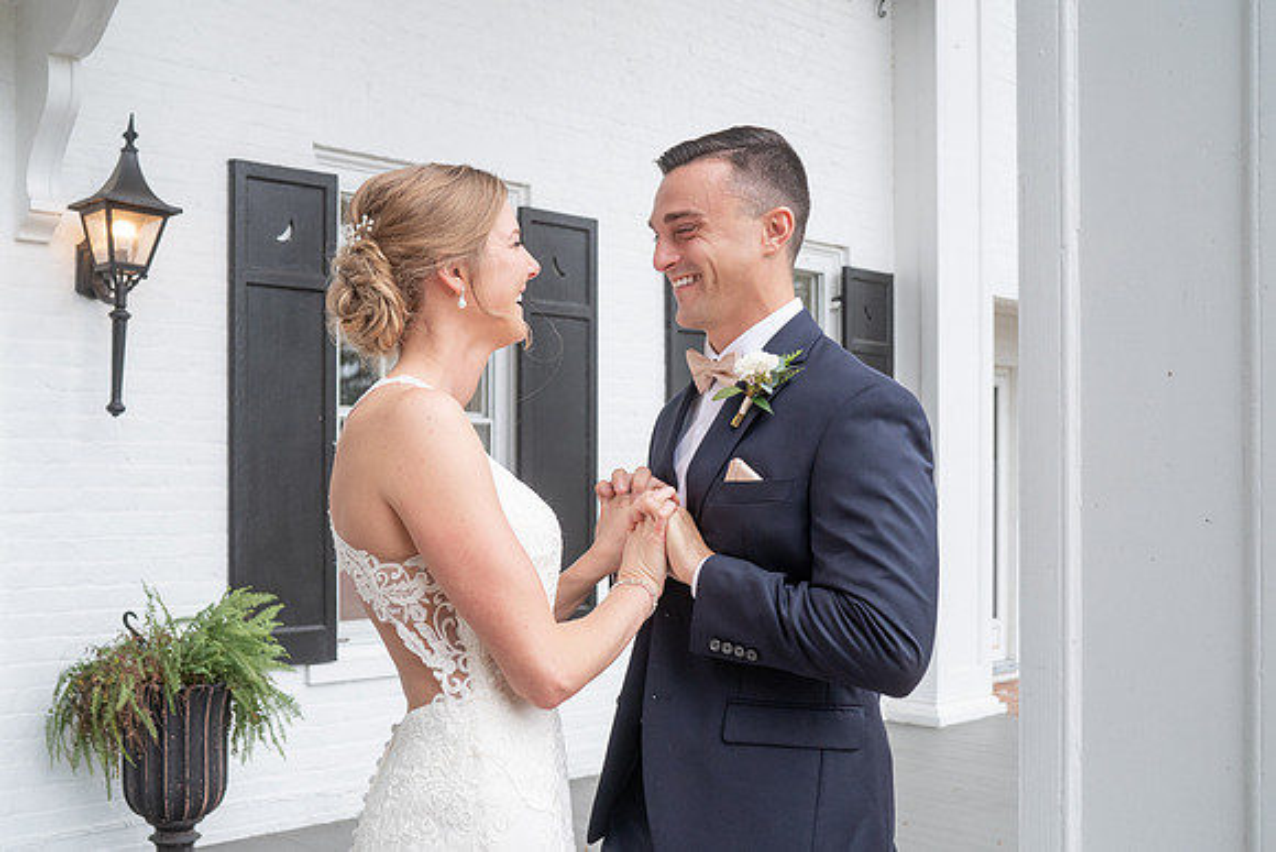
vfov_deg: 32.4
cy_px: 482
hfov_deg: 46.9
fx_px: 1462
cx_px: 526
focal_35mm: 41
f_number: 5.6
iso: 640
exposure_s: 1/320
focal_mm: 35
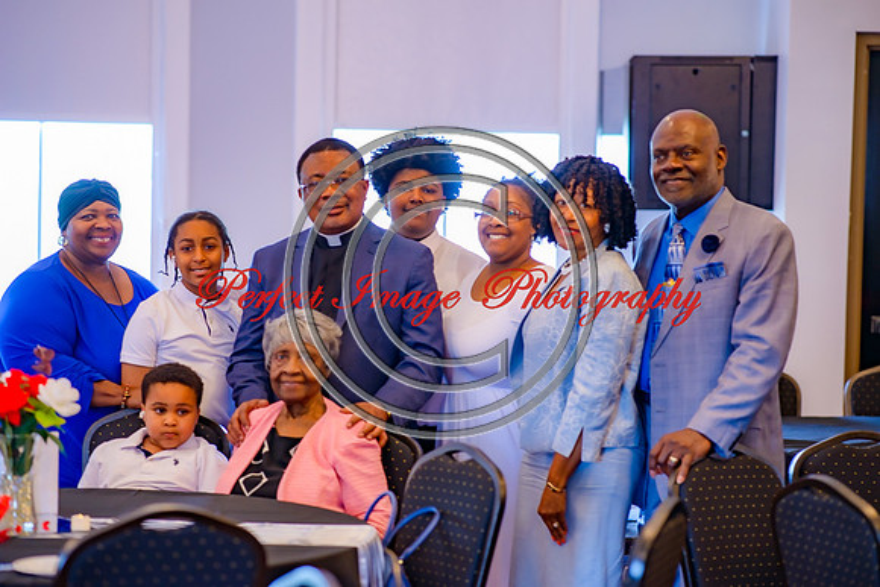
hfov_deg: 19.5
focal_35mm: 105
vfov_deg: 13.0
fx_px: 2567
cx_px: 440
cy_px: 294
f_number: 2.5
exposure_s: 1/80
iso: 360
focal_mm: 105
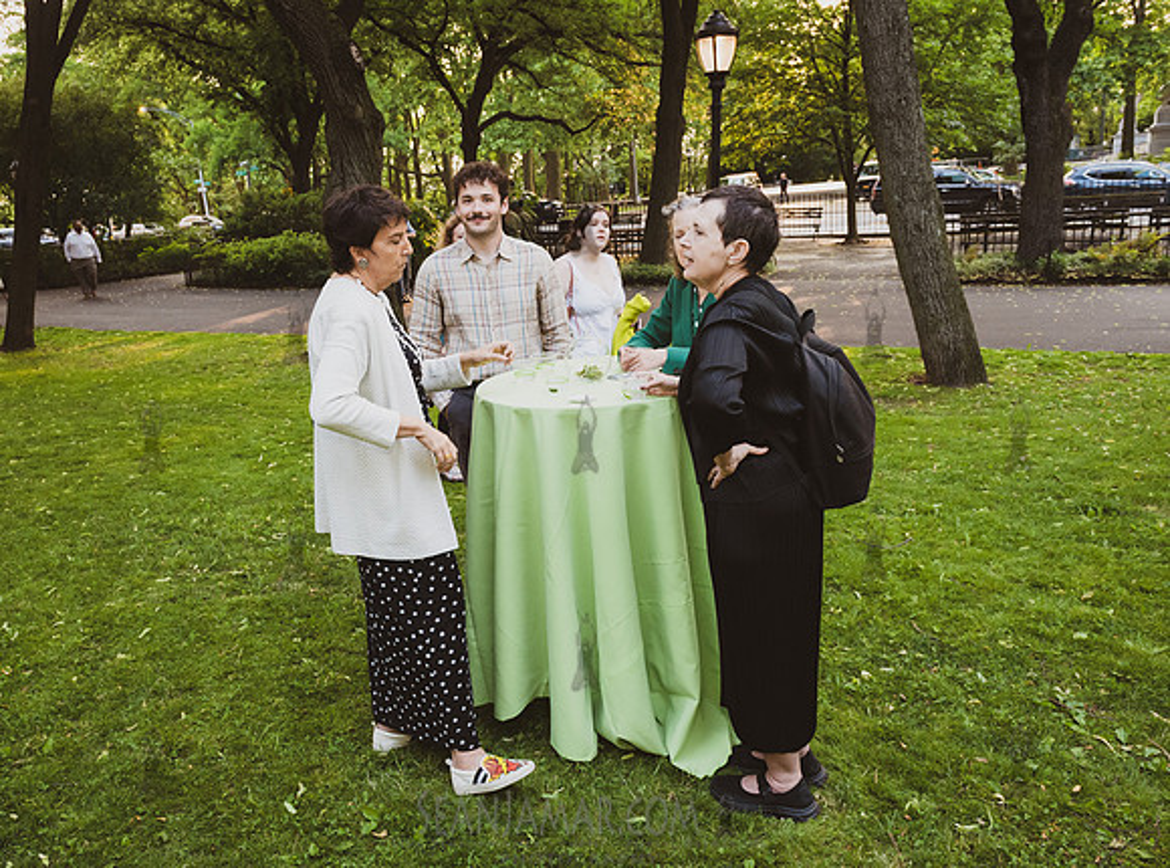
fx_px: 980
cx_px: 542
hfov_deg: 61.6
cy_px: 435
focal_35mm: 29
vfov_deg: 47.8
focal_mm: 24
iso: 1000
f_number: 4.5
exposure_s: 1/250
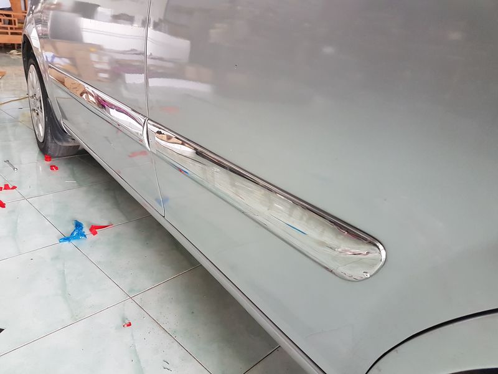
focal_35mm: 26
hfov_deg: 67.3
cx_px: 249
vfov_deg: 53.1
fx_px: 374
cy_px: 187
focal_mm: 4.2
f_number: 1.7
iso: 200
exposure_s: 1/33
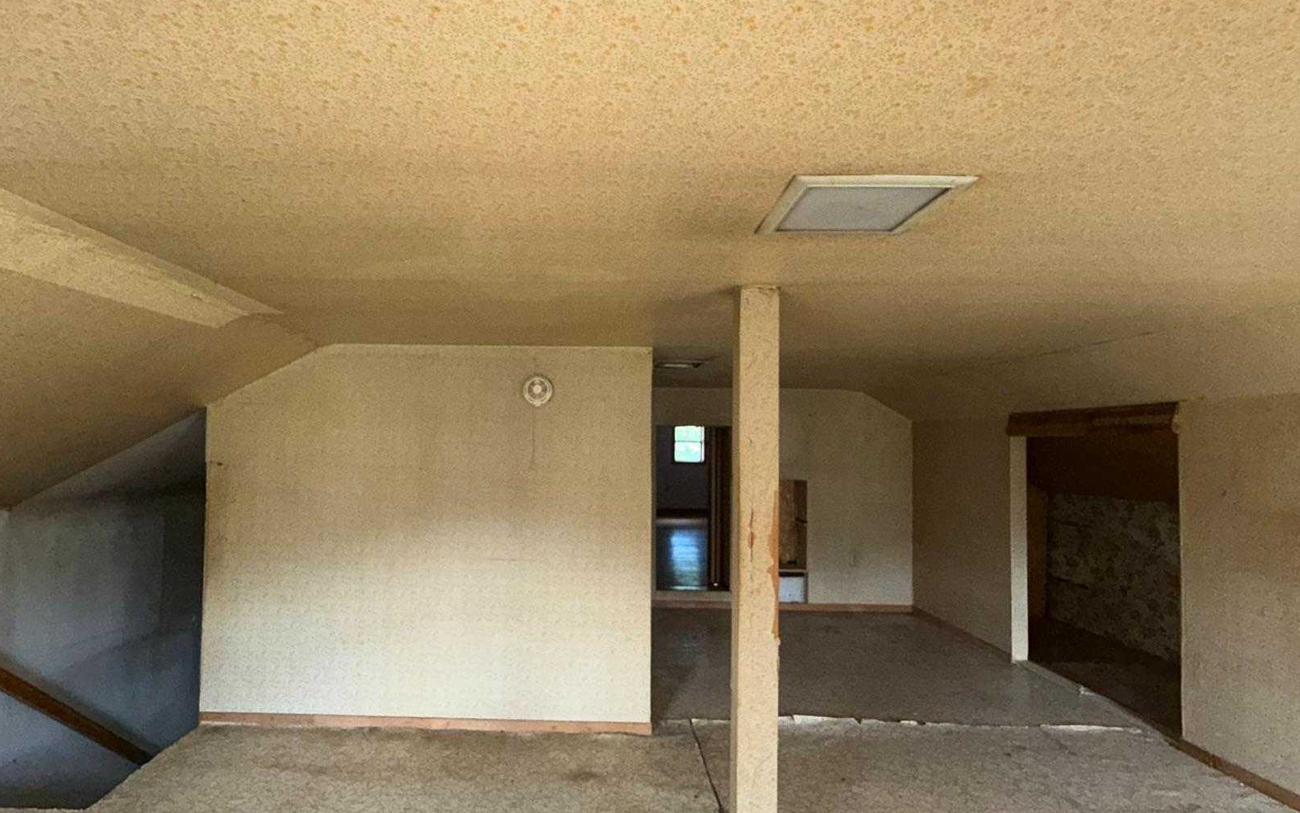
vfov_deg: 62.2
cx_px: 582
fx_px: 673
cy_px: 427
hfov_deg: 87.7
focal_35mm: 19
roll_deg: -0.6
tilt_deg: +1.8
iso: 160
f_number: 2.2
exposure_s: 1/89
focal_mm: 2.22
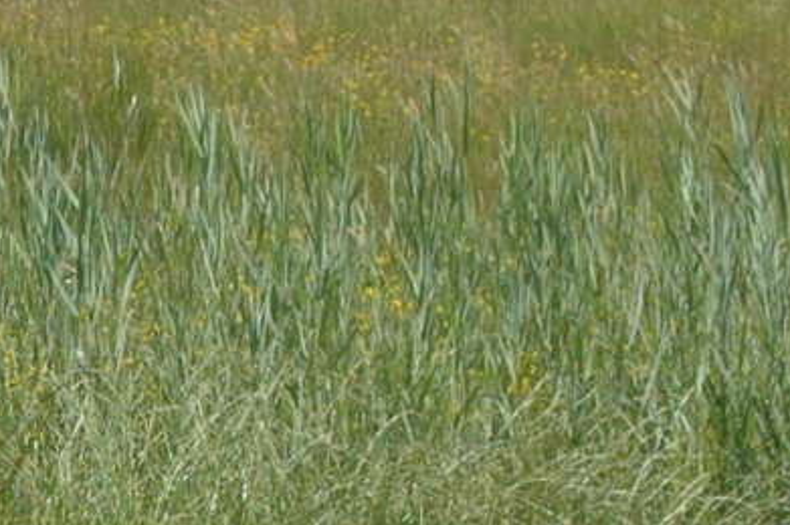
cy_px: 674
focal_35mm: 645
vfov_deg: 2.1
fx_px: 14139
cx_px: -180
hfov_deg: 3.2
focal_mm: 75
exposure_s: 1/160
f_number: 13
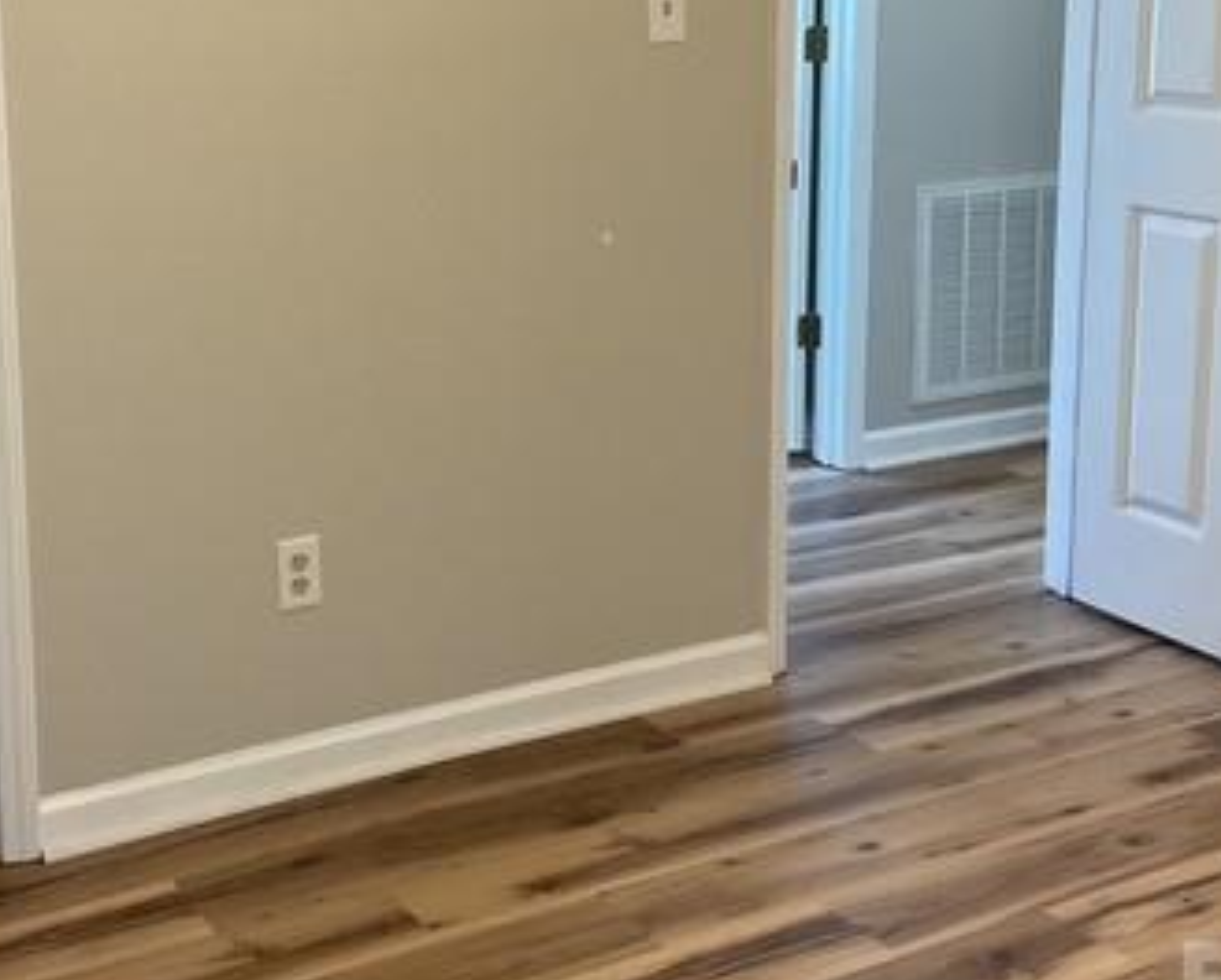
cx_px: 442
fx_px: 1990
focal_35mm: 55
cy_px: 278
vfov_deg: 27.4
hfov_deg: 33.9
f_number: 1.8
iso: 160
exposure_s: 1/60
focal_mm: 3
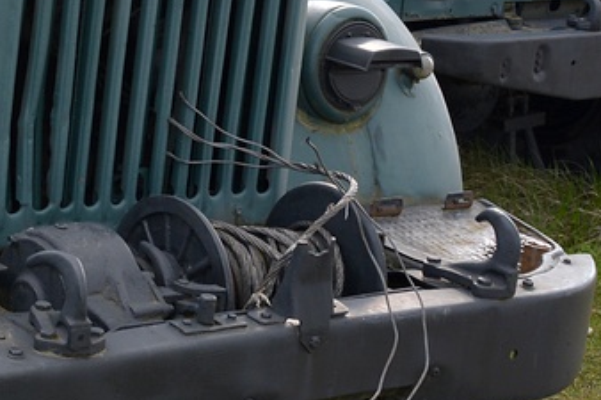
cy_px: 12
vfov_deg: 14.0
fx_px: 1602
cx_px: -57
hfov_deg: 20.3
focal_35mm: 96
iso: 200
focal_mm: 18
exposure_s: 1/200
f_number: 7.1
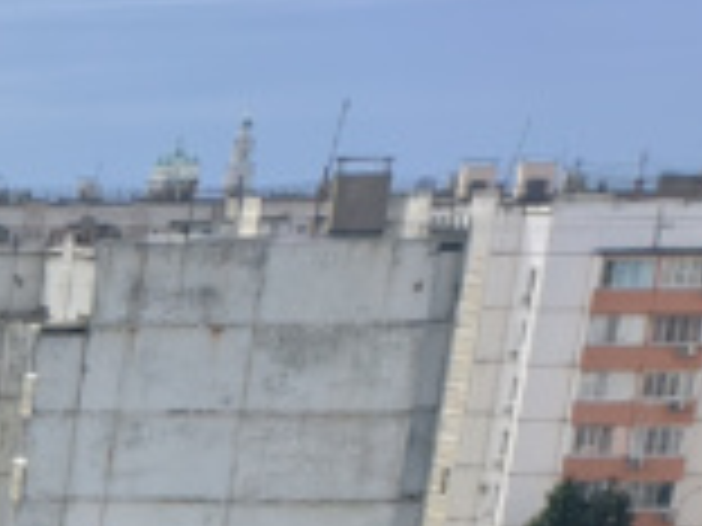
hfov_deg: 9.7
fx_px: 3285
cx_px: -1328
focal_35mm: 162
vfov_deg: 8.1
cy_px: 1441
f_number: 1.57
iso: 72
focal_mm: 6.54
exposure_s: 1/3460
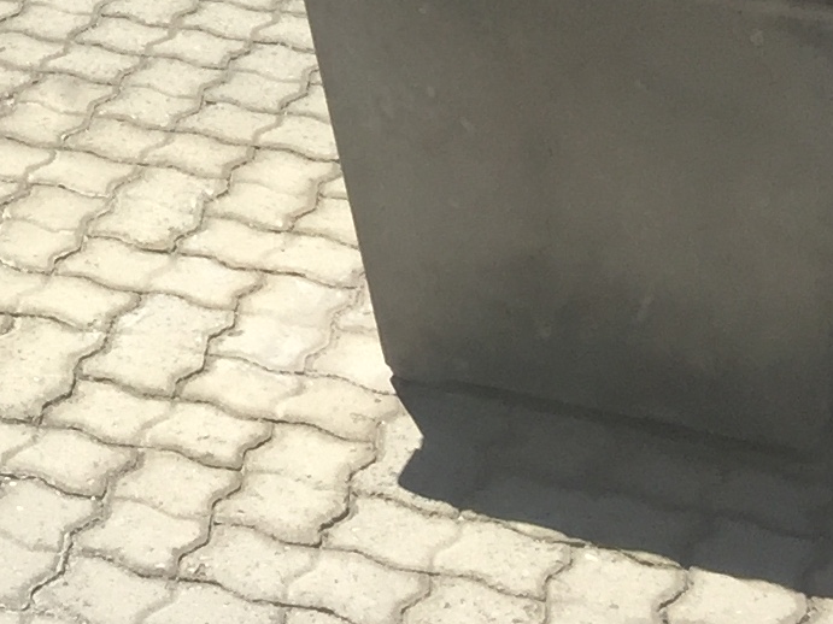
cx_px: -260
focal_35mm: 137
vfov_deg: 9.8
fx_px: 3296
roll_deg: -0.1
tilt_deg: -9.1
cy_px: -752
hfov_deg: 13.8
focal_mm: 4.15
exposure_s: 1/1364
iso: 32
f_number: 2.2
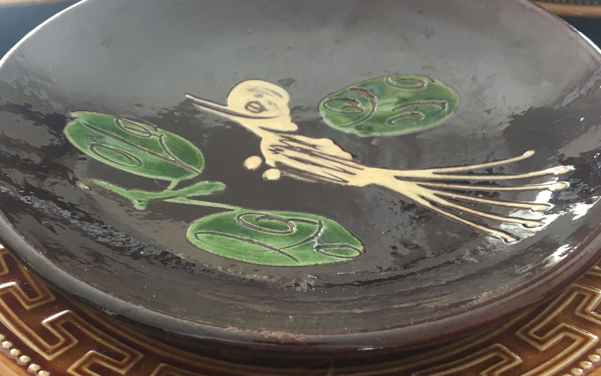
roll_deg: +0.5
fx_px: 737
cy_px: 221
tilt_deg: -41.4
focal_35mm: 45
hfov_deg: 44.4
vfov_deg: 28.5
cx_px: 304
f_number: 2.2
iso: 100
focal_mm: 4.15
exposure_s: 1/33
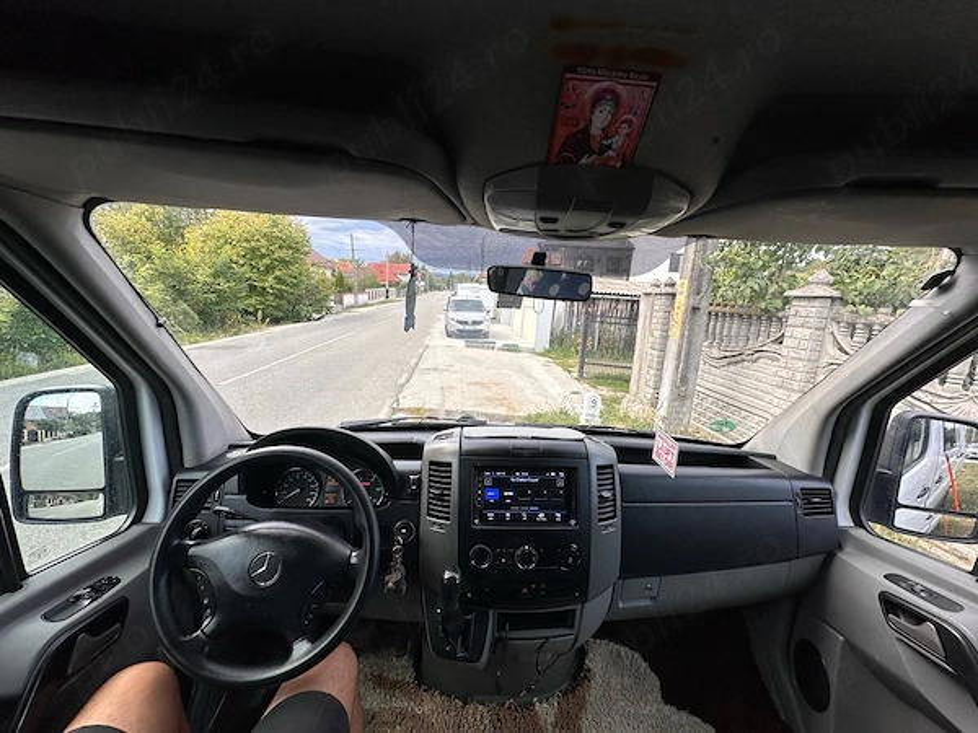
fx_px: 396
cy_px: 366
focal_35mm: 14
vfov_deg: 85.7
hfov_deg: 102.1
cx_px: 489
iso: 40
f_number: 2.2
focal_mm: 2.22
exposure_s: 1/104
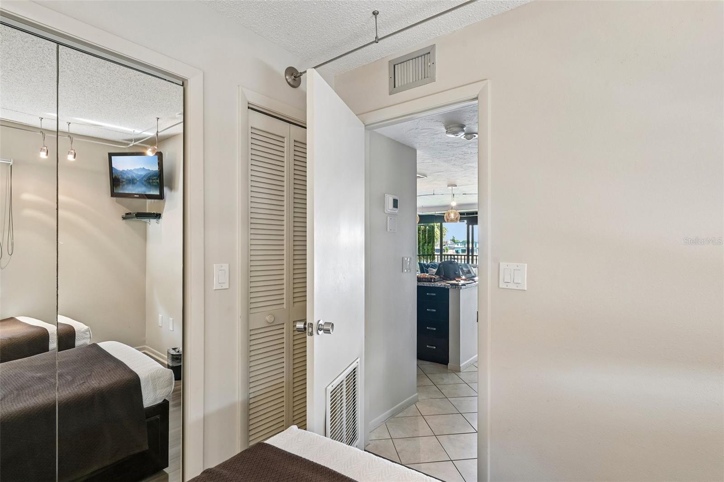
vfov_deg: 67.4
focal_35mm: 18
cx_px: 362
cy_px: 241
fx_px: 362
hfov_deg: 90.0
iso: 400
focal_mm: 18
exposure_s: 1/8
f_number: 8
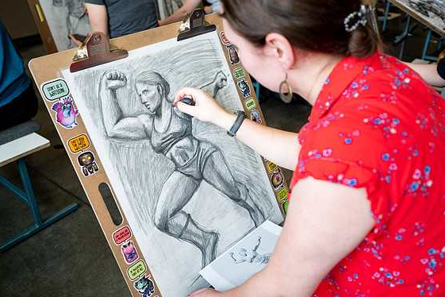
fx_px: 383
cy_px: 145
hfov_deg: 60.3
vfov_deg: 42.3
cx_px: 226
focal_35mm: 31
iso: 800
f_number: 4
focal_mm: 30
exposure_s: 1/200
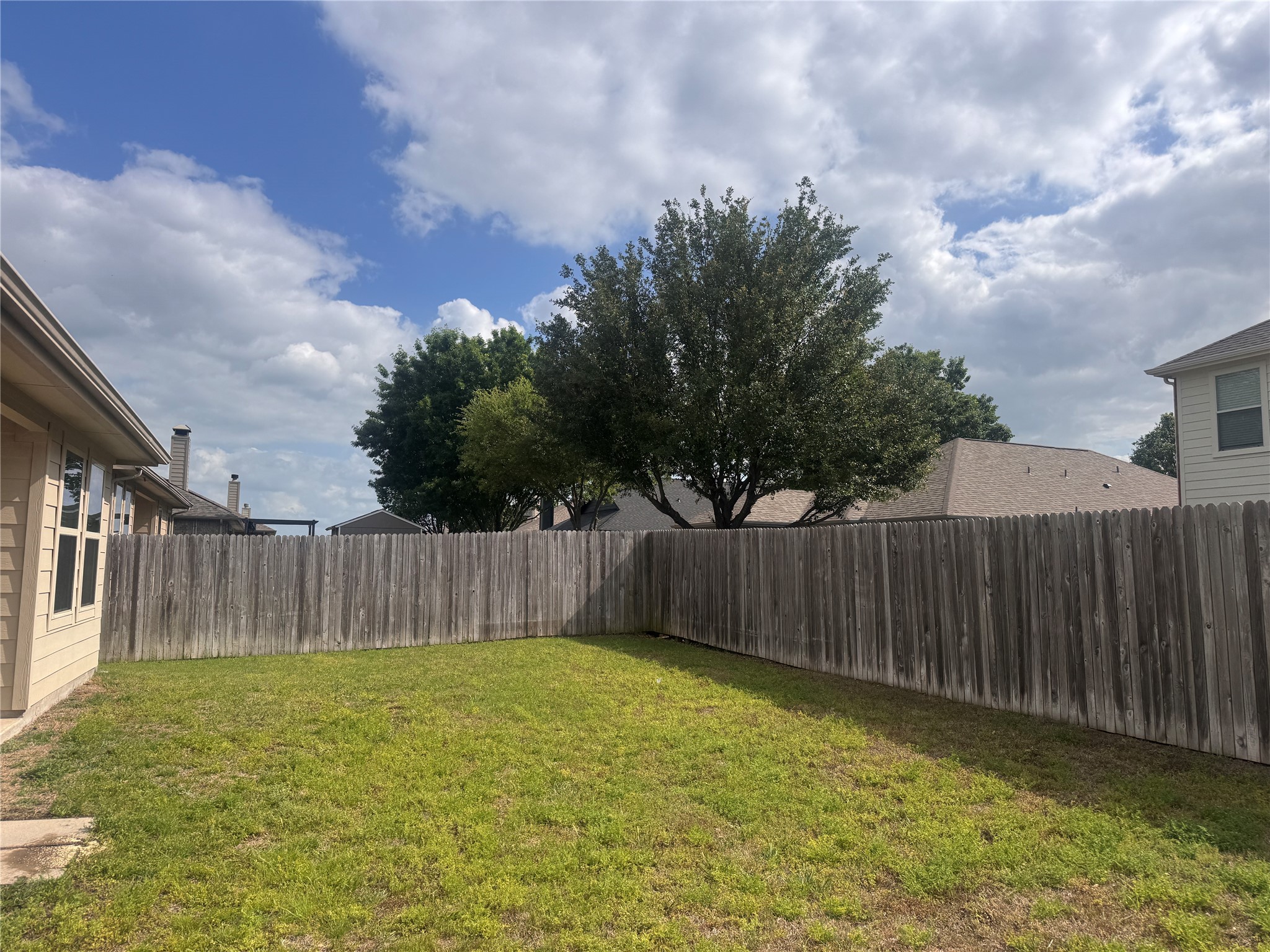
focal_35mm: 24
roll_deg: -0.9
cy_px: 476
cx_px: 635
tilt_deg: +4.5
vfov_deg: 56.8
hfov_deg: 71.6
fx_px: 881
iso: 80
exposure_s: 1/7092
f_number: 1.78
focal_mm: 6.76
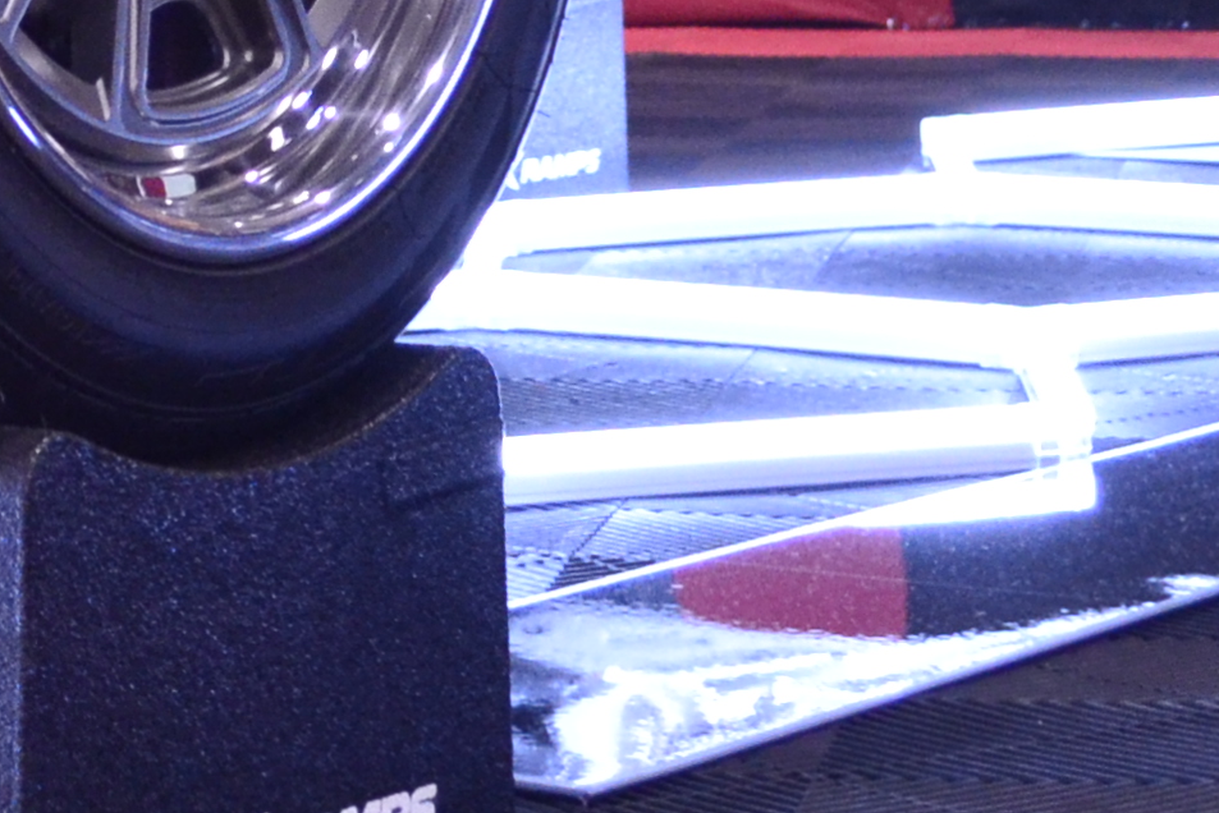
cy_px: -787
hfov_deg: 11.6
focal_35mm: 174
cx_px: -91
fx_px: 5893
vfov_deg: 7.6
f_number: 4
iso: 1400
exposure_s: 1/125
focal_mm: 24
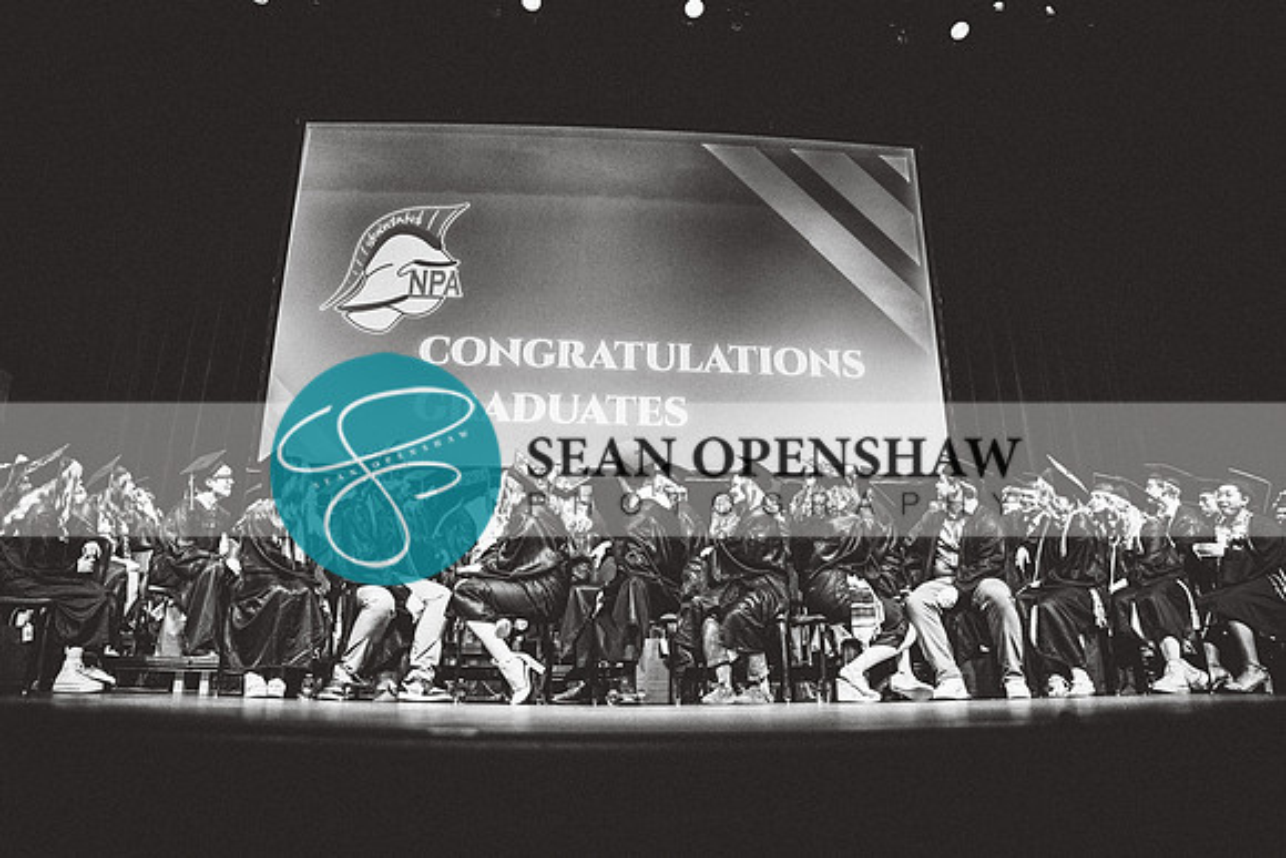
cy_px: 429
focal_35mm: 24
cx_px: 643
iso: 2500
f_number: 2.8
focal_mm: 24
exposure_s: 1/160
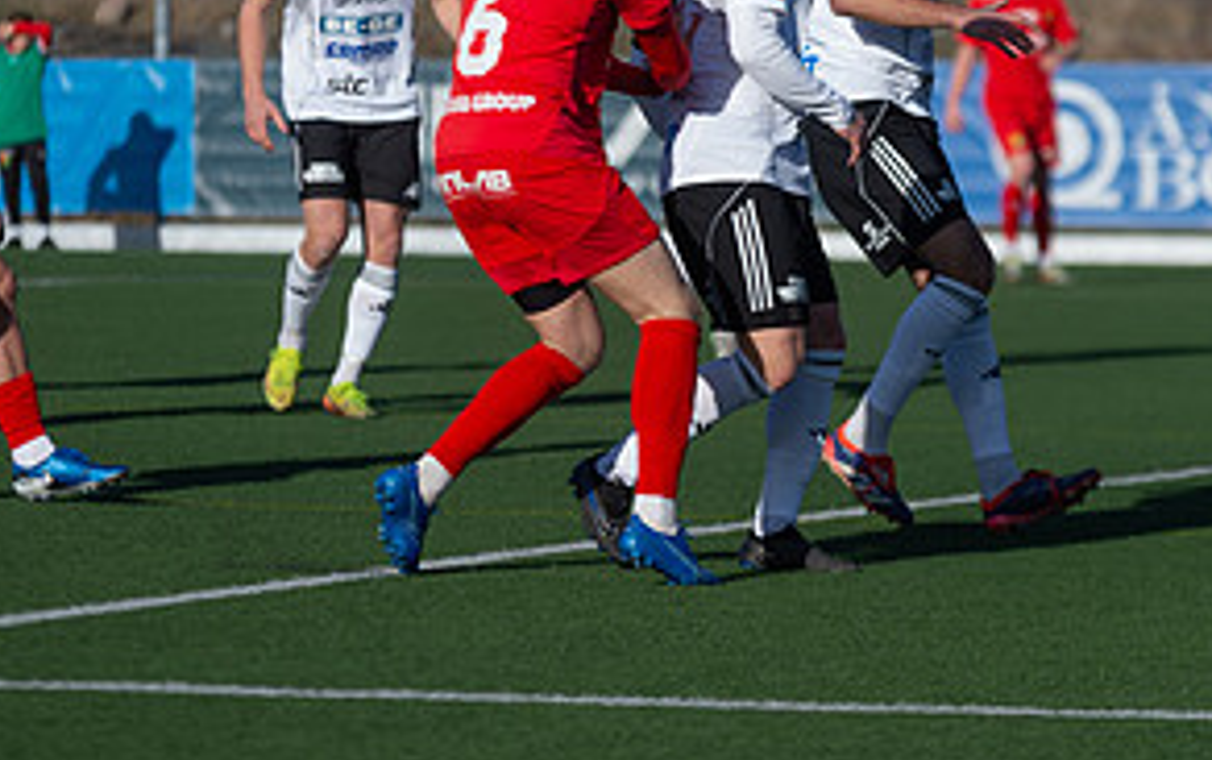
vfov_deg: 4.2
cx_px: 872
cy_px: 21
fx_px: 10380
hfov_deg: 6.7
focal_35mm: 314
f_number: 3.2
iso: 100
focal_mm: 150
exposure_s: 1/1600
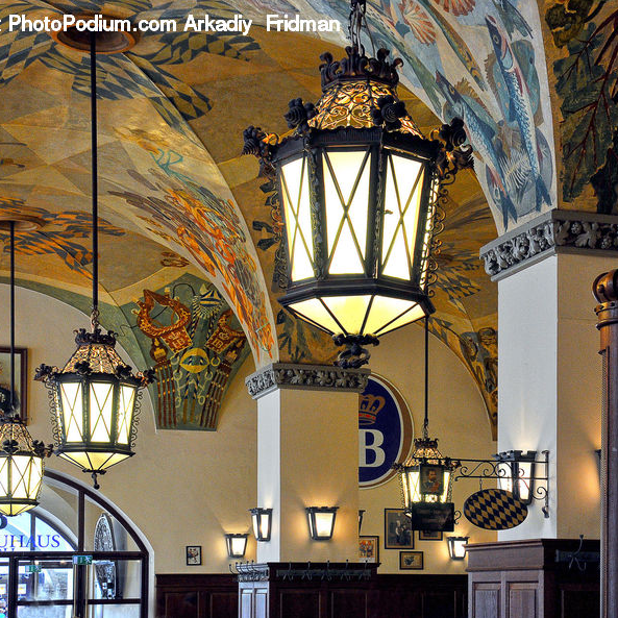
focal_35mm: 68
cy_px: 310
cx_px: 381
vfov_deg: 25.5
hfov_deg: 25.4
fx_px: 1366
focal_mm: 35
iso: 500
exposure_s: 1/25
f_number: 7.1
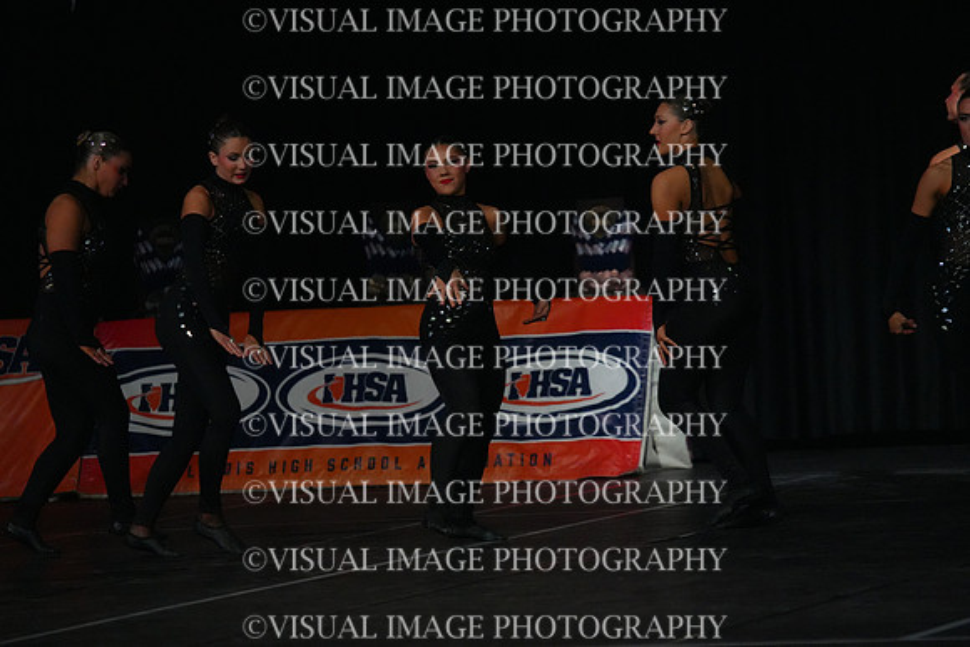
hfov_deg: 7.9
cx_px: 485
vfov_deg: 5.3
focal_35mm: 260
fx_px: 7007
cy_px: 324
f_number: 5.6
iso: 12800
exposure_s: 1/1000
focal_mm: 260
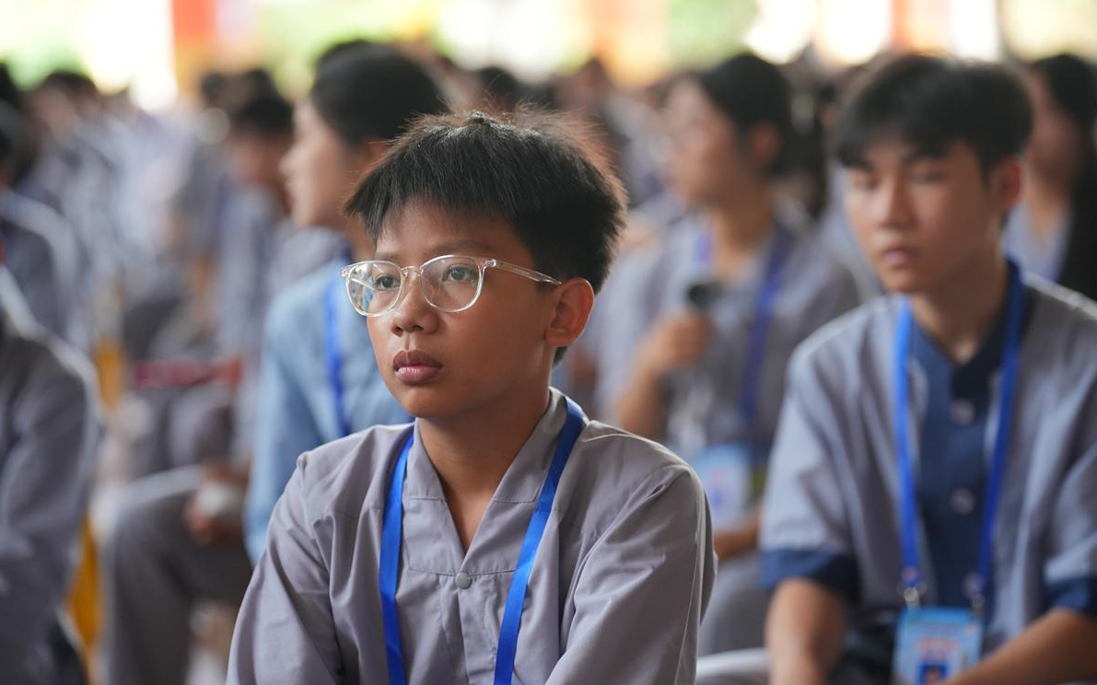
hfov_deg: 18.3
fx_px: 3408
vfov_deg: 11.5
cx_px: 549
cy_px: 331
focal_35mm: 114
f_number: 2.8
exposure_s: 1/160
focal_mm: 111
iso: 1250
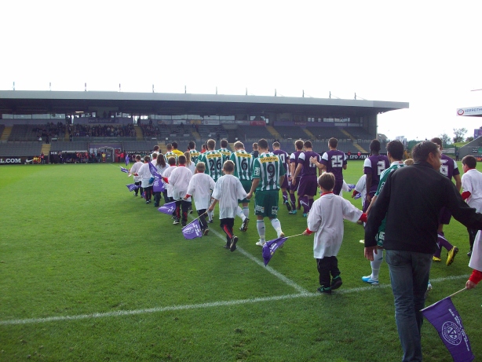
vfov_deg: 41.8
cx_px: 241
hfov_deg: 53.9
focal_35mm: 34
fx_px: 474
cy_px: 181
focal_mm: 5.7
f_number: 2.8
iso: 80
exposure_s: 1/322
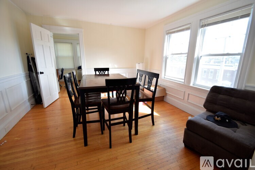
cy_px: 85
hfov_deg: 100.4
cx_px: 128
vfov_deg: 77.3
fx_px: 106
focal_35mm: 15
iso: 400
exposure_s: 1/100
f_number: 5
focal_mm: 10
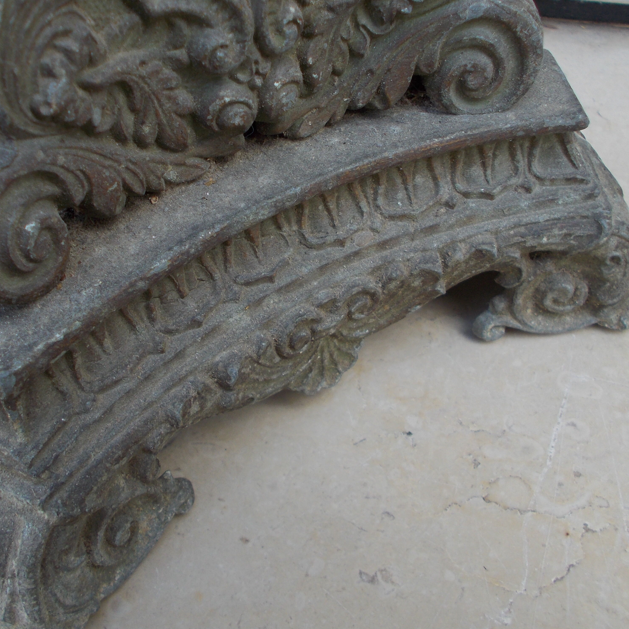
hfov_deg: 40.8
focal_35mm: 41
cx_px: 264
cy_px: 281
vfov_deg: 40.9
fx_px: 843
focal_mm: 5.3
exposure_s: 1/60
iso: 80
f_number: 3.4
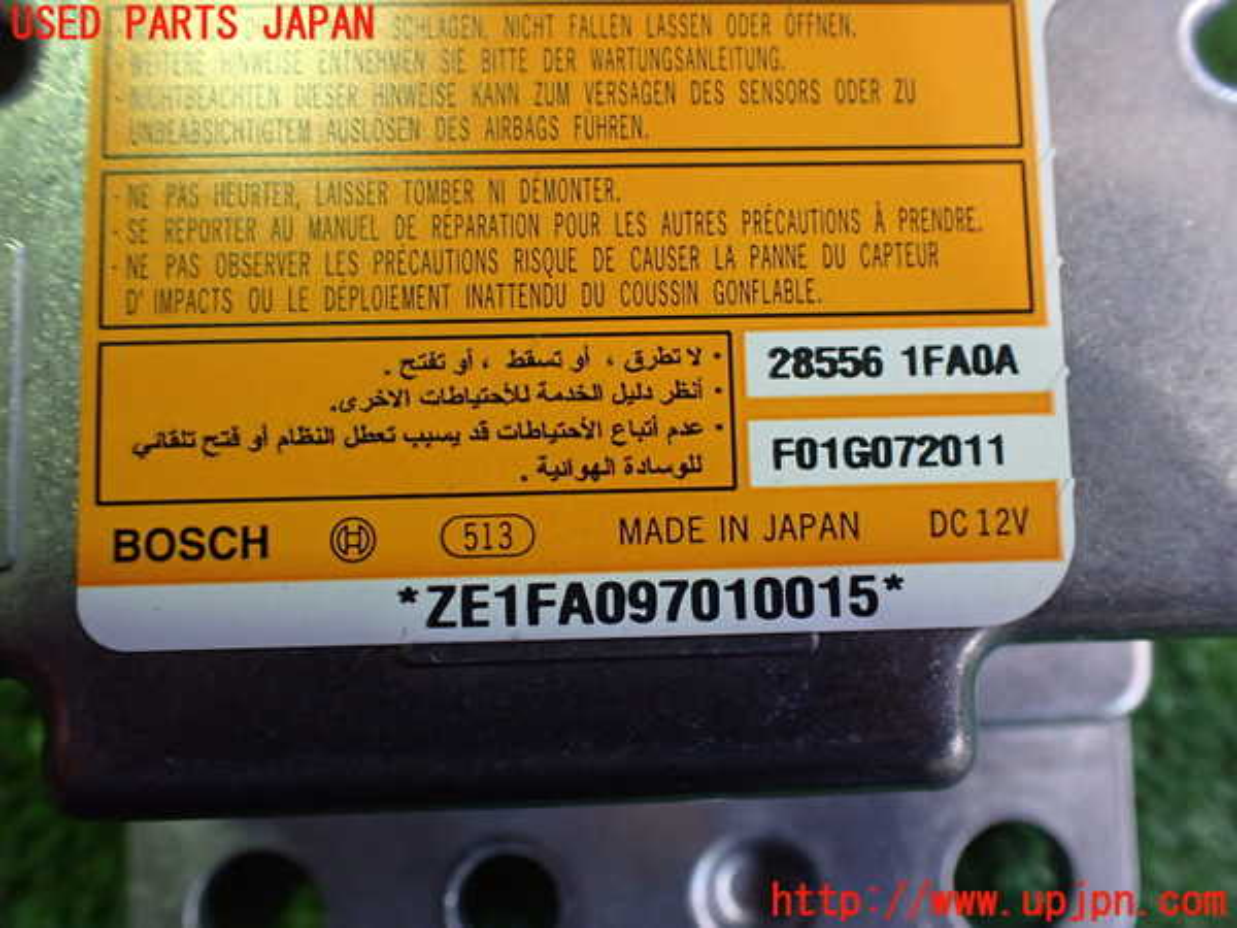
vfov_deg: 46.8
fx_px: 1072
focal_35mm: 30
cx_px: 618
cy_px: 464
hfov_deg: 60.0
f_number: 2.3
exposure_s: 1/125
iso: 640
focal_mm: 5.4
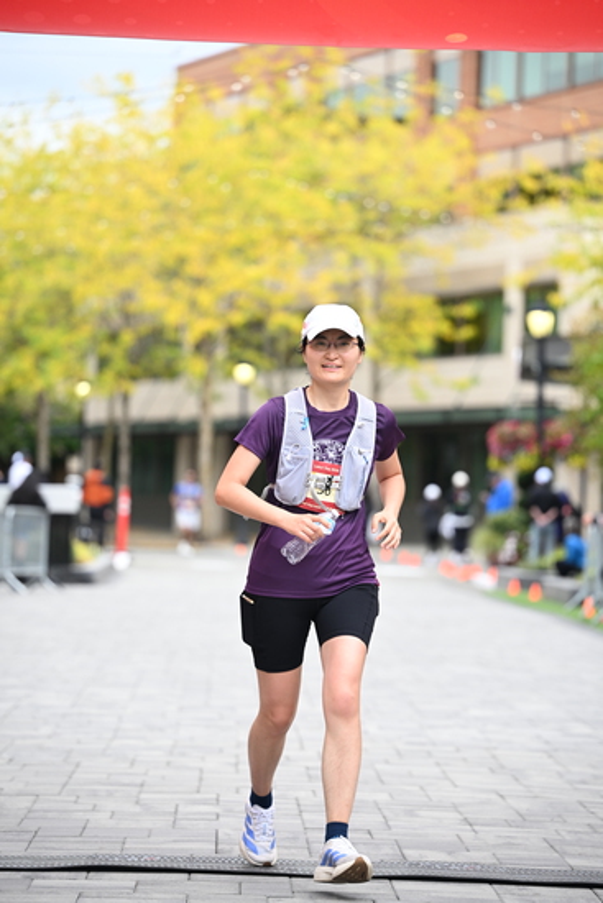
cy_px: 452
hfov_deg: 11.0
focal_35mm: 125
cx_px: 302
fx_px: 3138
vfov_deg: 16.4
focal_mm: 125
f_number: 2.8
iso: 640
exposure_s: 1/1600
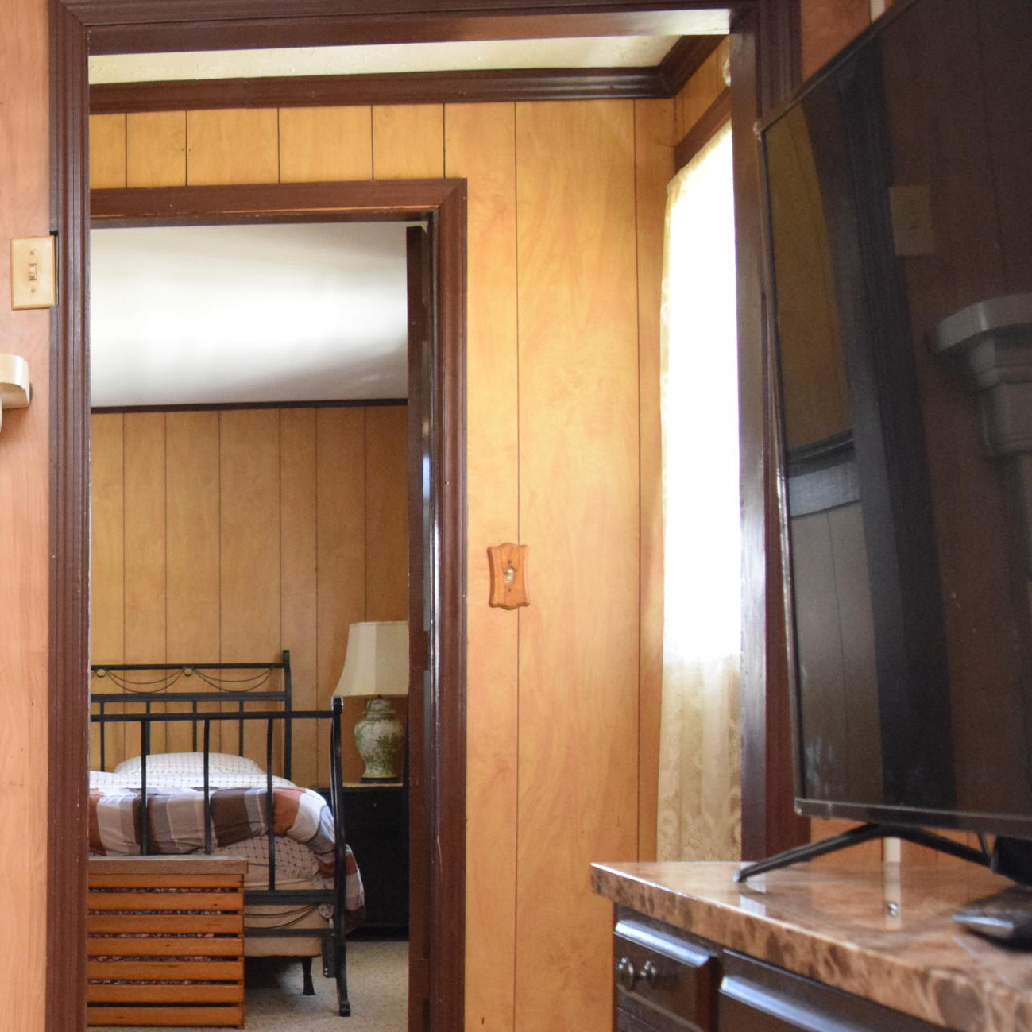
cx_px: -153
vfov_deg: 31.7
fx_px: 1788
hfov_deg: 28.6
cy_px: 767
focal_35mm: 53
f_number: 4
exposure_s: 1/60
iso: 3200
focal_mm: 18
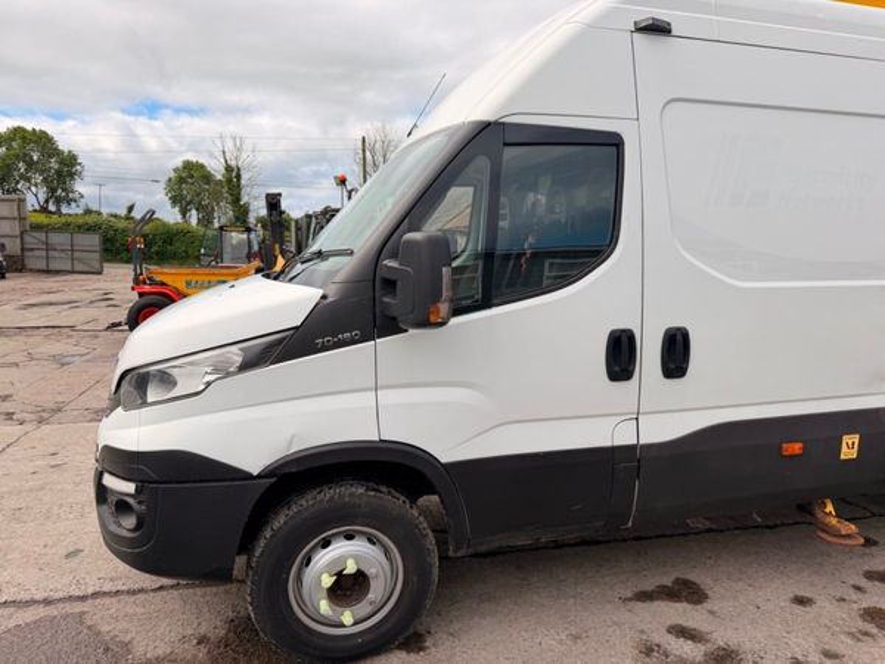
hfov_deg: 71.6
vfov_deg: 56.8
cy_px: 332
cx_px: 442
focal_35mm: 24
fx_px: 614
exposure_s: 1/3759
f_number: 1.78
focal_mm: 6.76
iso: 80
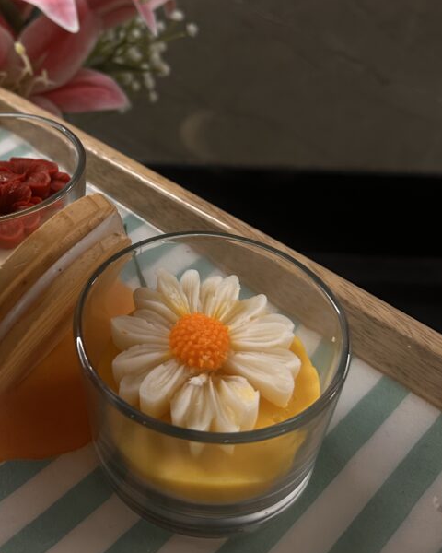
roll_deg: -0.3
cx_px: 102
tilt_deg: -31.7
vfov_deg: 44.4
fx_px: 654
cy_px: 145
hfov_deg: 36.3
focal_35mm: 40
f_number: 1.78
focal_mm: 6.86
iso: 160
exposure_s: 1/100
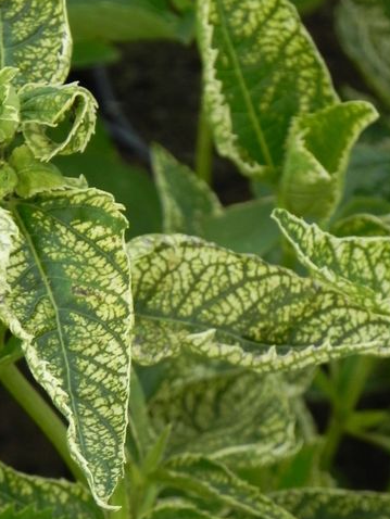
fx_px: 3617
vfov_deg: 8.2
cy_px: 287
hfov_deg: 6.2
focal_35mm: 241
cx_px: 83
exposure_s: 1/25
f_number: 5
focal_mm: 25.7
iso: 160
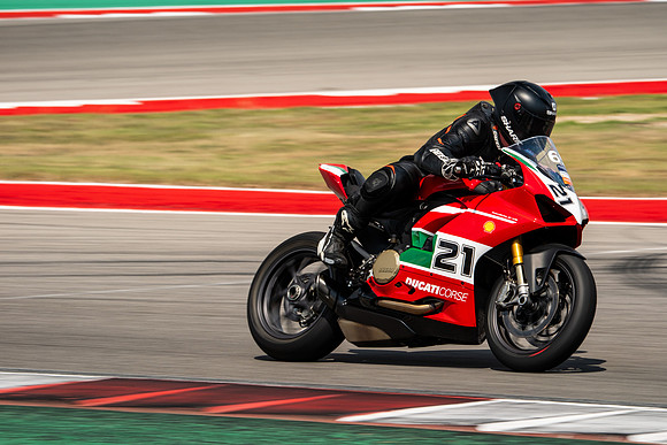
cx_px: 334
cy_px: 222
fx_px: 5559
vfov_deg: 4.6
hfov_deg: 6.9
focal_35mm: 300
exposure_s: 1/250
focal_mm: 200
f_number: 9
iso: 160
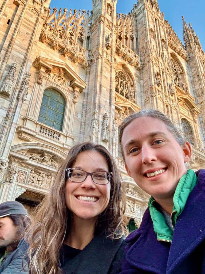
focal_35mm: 30
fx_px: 237
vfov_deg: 60.0
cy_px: 137
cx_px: 102
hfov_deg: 46.8
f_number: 1.9
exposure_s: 1/120
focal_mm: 2.69
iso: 80
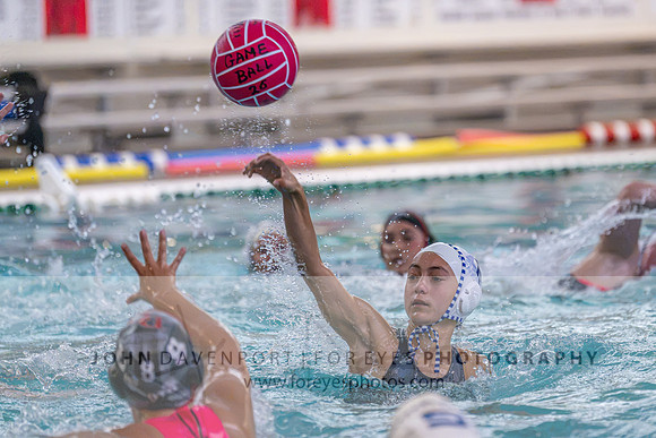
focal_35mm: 255
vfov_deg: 5.4
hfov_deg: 8.1
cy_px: 197
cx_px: 422
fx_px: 4654
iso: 14400
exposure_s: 1/1000
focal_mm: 185
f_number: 2.8
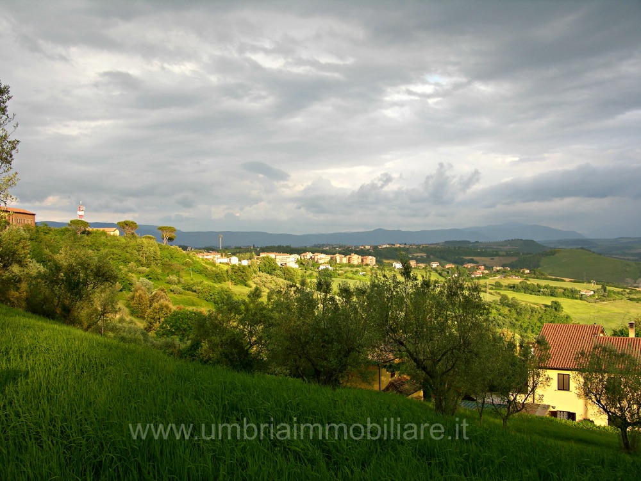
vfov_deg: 40.7
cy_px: 240
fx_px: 648
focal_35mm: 35
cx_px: 320
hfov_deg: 52.6
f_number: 4
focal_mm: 8.9
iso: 50
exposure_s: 1/73.2
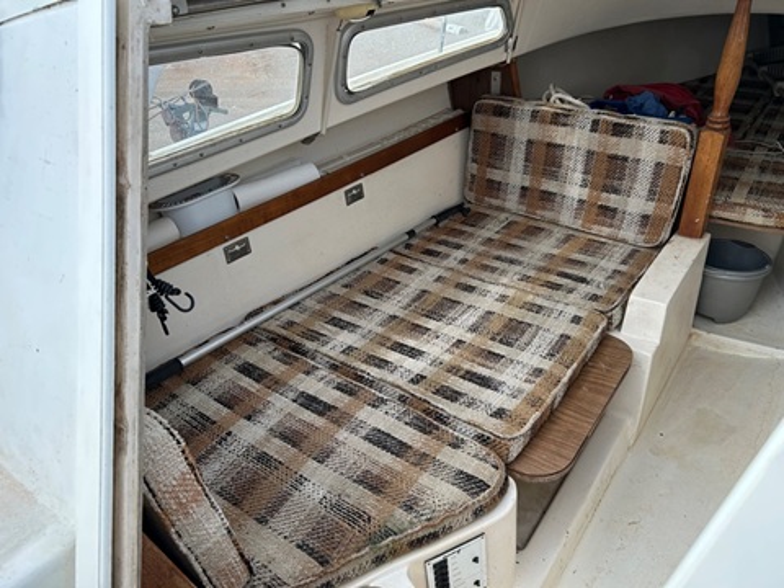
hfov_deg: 67.3
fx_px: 589
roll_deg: +3.3
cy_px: 294
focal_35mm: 26
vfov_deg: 53.1
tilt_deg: -32.2
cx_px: 392
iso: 50
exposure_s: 1/1238
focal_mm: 5.7
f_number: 1.5
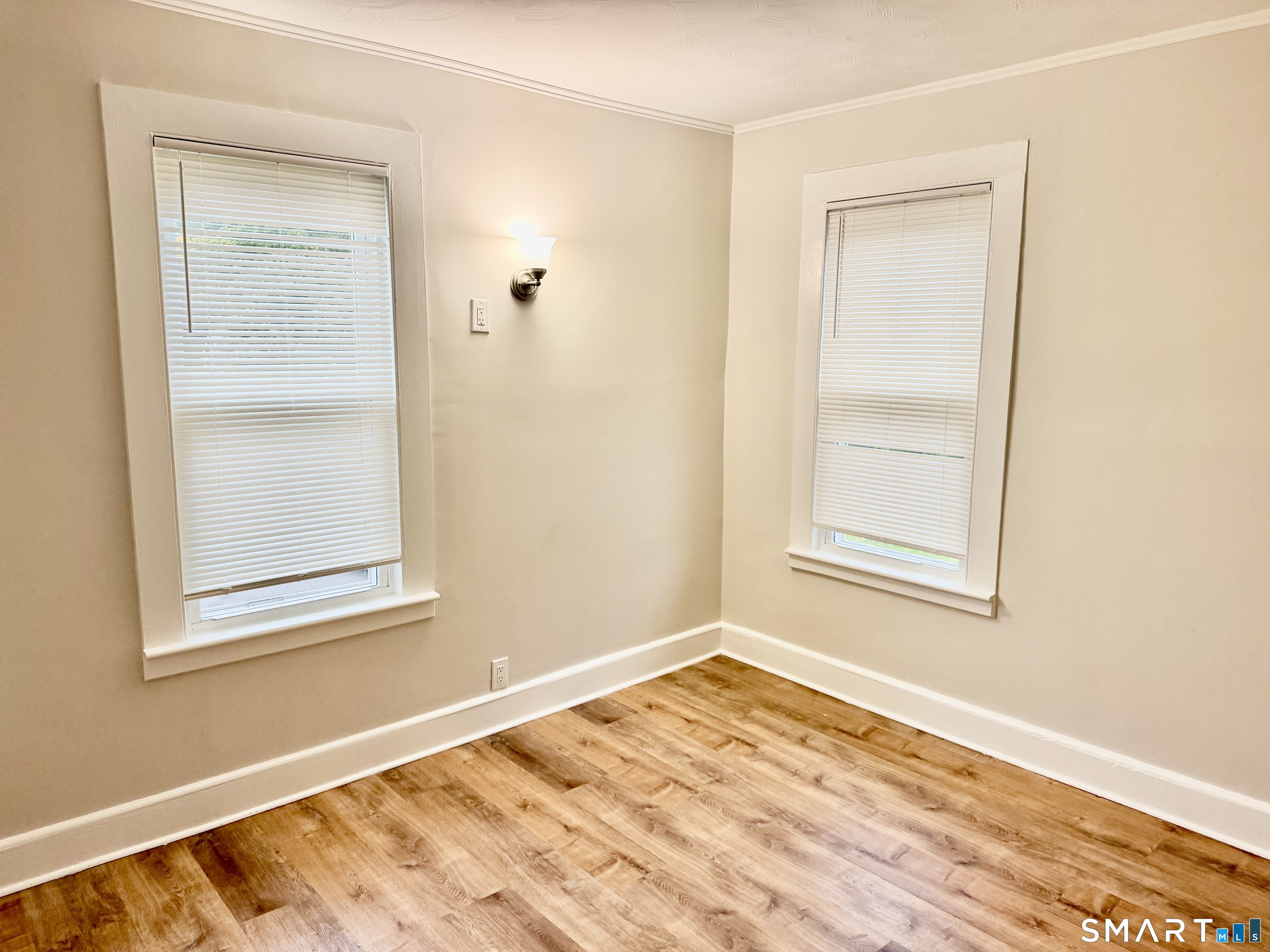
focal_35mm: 24
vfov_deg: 56.8
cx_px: 635
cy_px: 476
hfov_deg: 71.6
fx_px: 881
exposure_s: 1/71
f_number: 1.78
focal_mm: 6.76
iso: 200
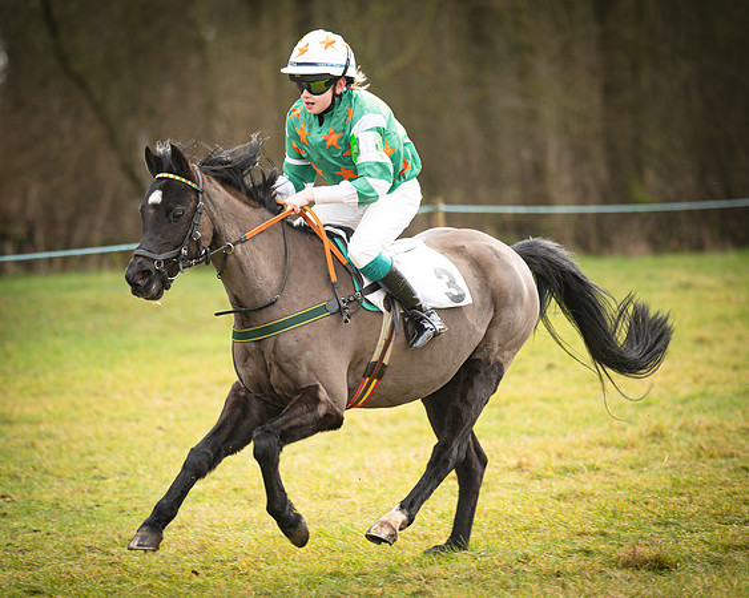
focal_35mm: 187
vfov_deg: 8.2
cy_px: 277
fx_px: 4152
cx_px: 345
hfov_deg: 10.3
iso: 160
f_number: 1.8
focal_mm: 135
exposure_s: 1/1000
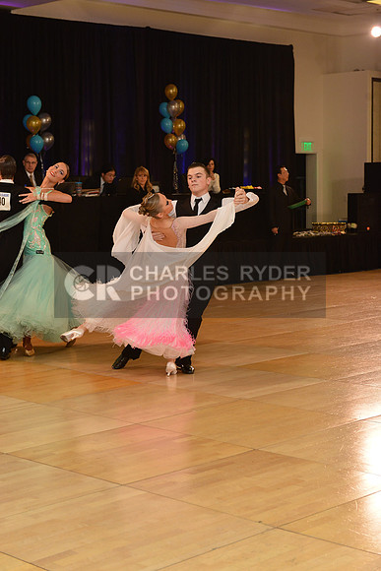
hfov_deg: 19.5
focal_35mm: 70
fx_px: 1111
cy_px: 286
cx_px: 190
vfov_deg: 28.8
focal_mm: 70
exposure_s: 1/320
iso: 1600
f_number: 5
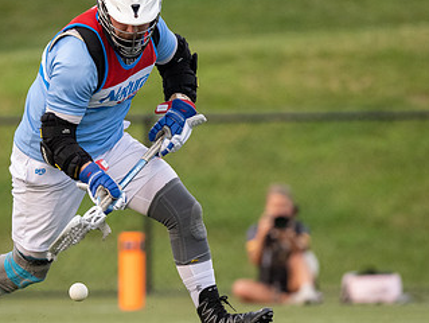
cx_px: 73
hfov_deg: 2.3
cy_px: 186
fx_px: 10831
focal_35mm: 873
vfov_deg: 1.7
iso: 4500
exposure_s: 1/1000
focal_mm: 500
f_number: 5.6
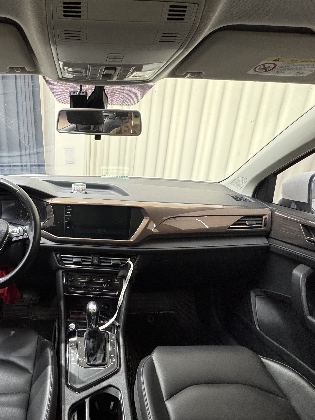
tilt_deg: -17.8
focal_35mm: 20
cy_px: 218
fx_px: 243
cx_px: 83
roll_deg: -1.1
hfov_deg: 62.6
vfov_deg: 81.7
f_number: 2.2
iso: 500
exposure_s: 1/60
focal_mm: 2.22
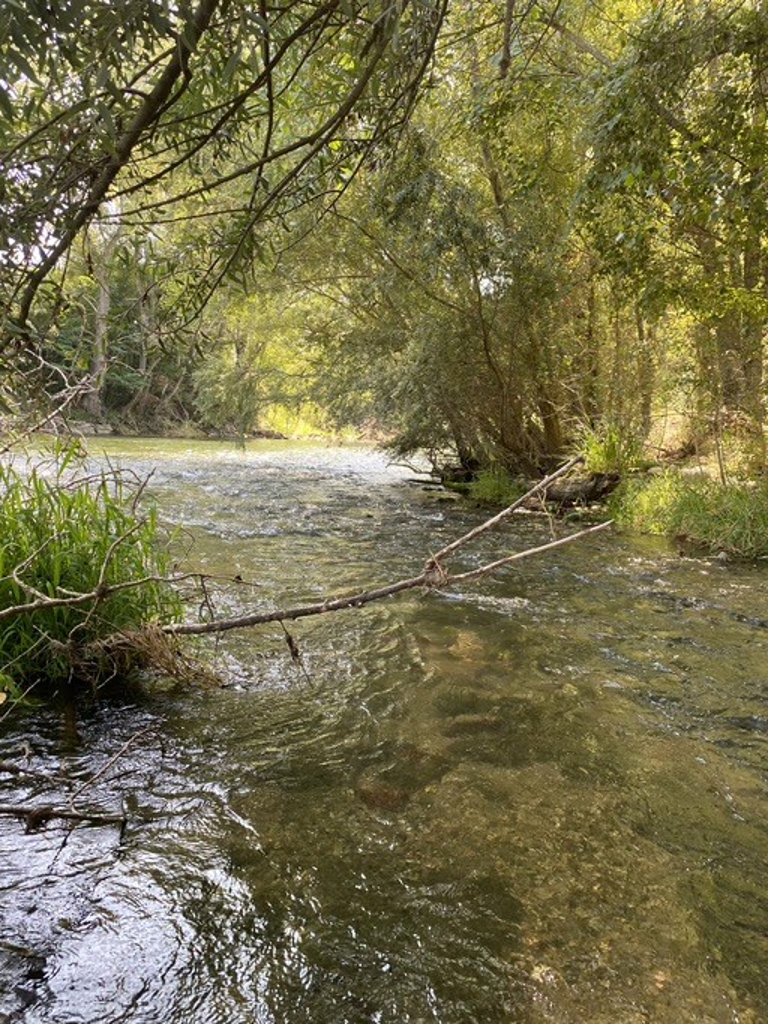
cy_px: 512
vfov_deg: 67.3
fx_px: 769
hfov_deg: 53.0
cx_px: 384
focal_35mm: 26
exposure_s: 1/121
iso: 50
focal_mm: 4.25
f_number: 1.8
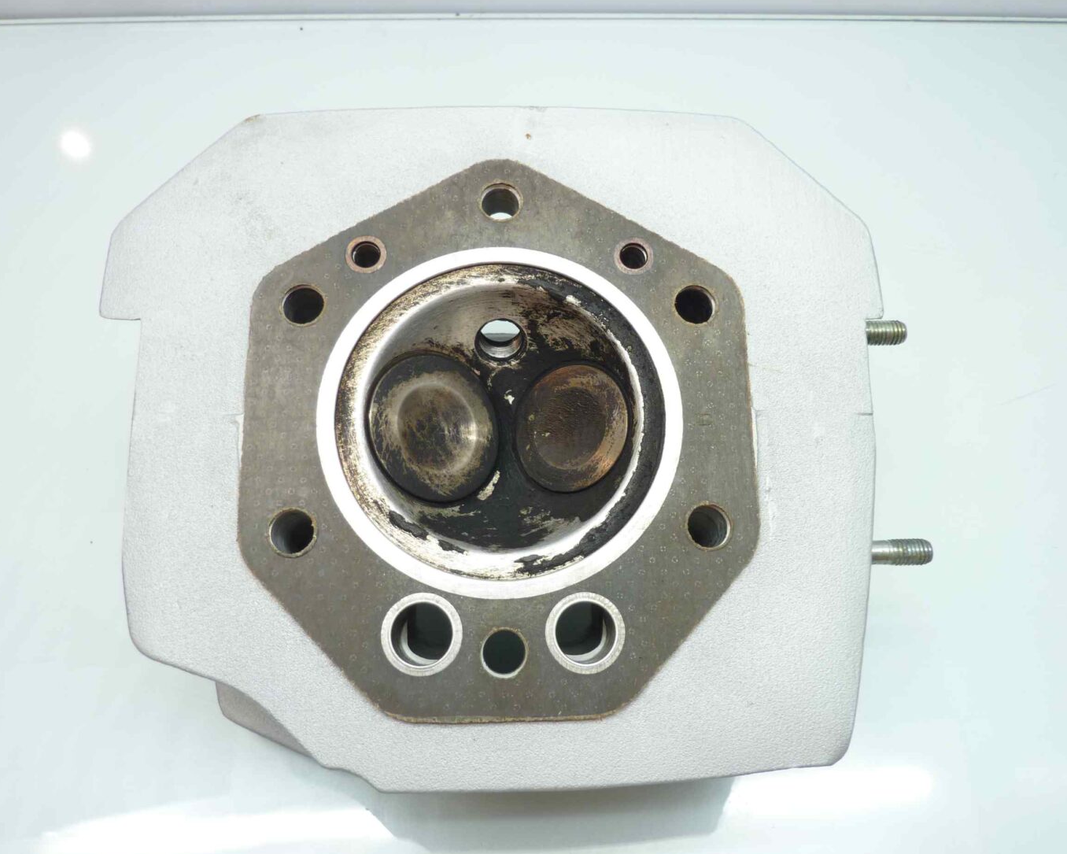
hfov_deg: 64.0
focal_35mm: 27
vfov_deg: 53.2
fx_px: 853
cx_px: 554
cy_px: 439
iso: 80
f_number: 3.3
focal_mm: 4.1
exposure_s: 1/13
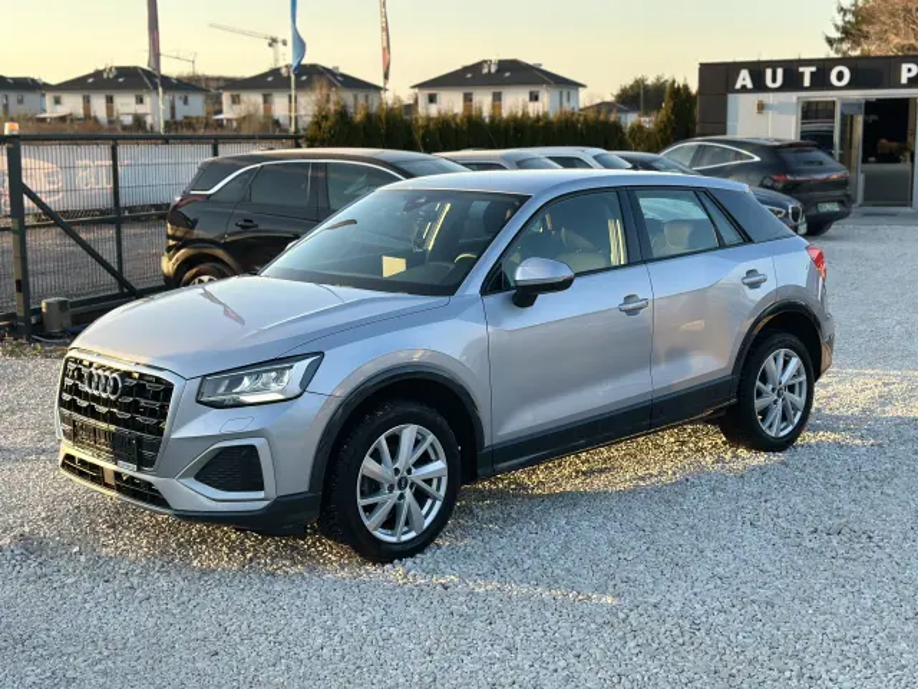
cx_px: 459
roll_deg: +0.3
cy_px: 344
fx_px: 1273
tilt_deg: -10.4
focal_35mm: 48
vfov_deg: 30.3
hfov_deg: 39.7
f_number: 1.78
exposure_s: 1/627
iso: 80
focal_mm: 6.86
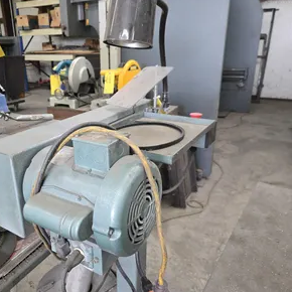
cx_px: 107
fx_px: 267
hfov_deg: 56.5
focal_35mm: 28
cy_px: 146
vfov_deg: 57.3
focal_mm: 5.4
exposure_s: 1/120
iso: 500
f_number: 1.8
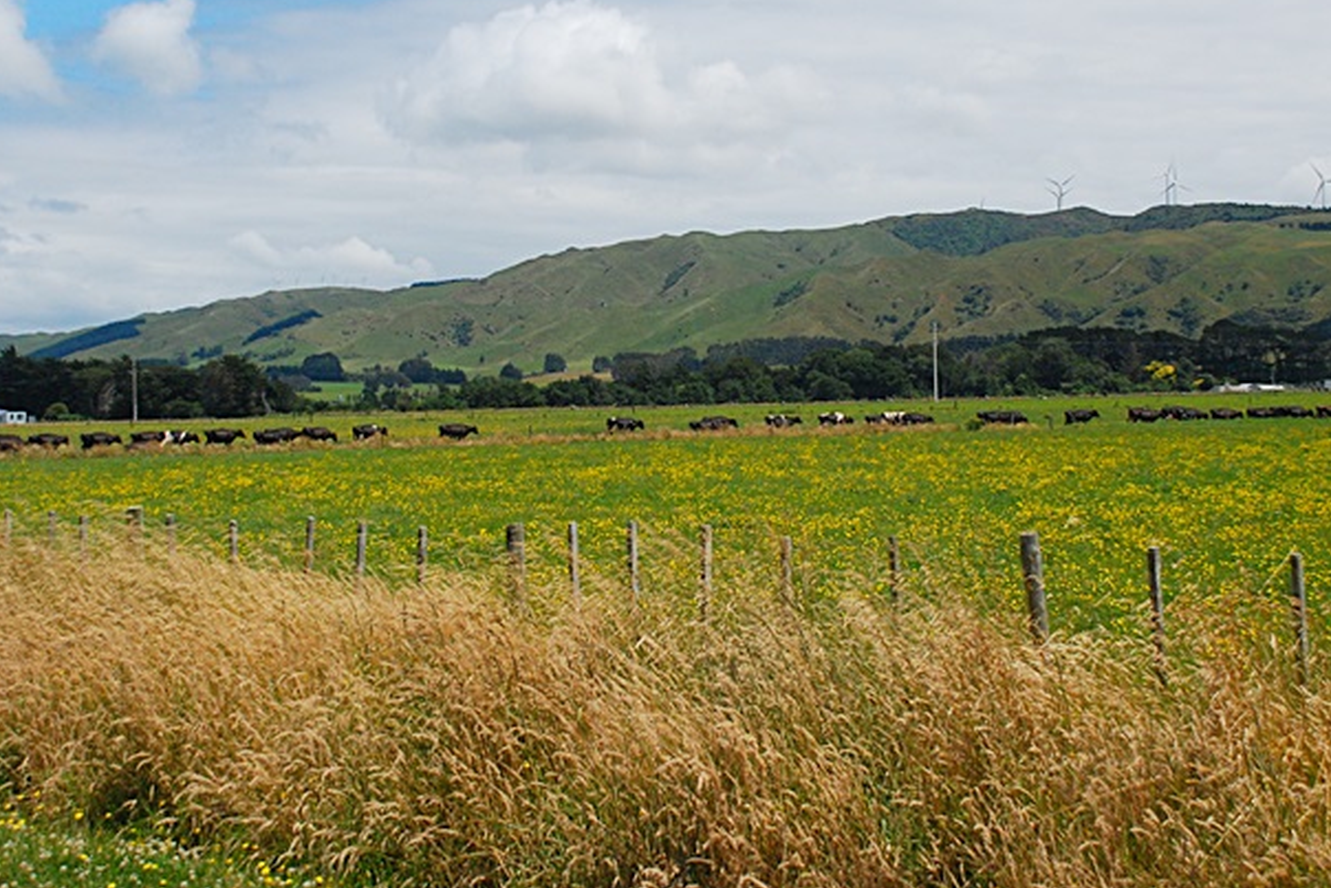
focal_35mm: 62
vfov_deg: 22.0
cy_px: 313
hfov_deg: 32.5
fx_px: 2280
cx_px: 674
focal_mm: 31
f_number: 5.6
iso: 400
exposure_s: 1/3200
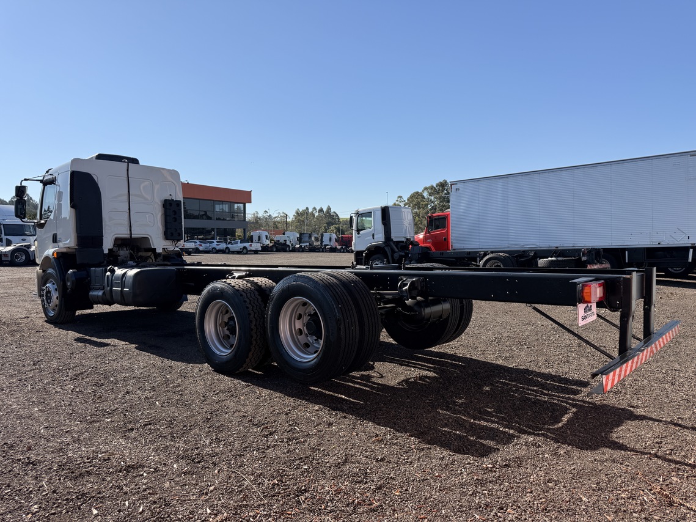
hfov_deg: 71.6
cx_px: 348
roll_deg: -0.4
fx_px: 483
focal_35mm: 24
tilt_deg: -3.1
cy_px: 261
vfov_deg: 56.8
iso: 80
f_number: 1.78
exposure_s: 1/3953
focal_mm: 6.76
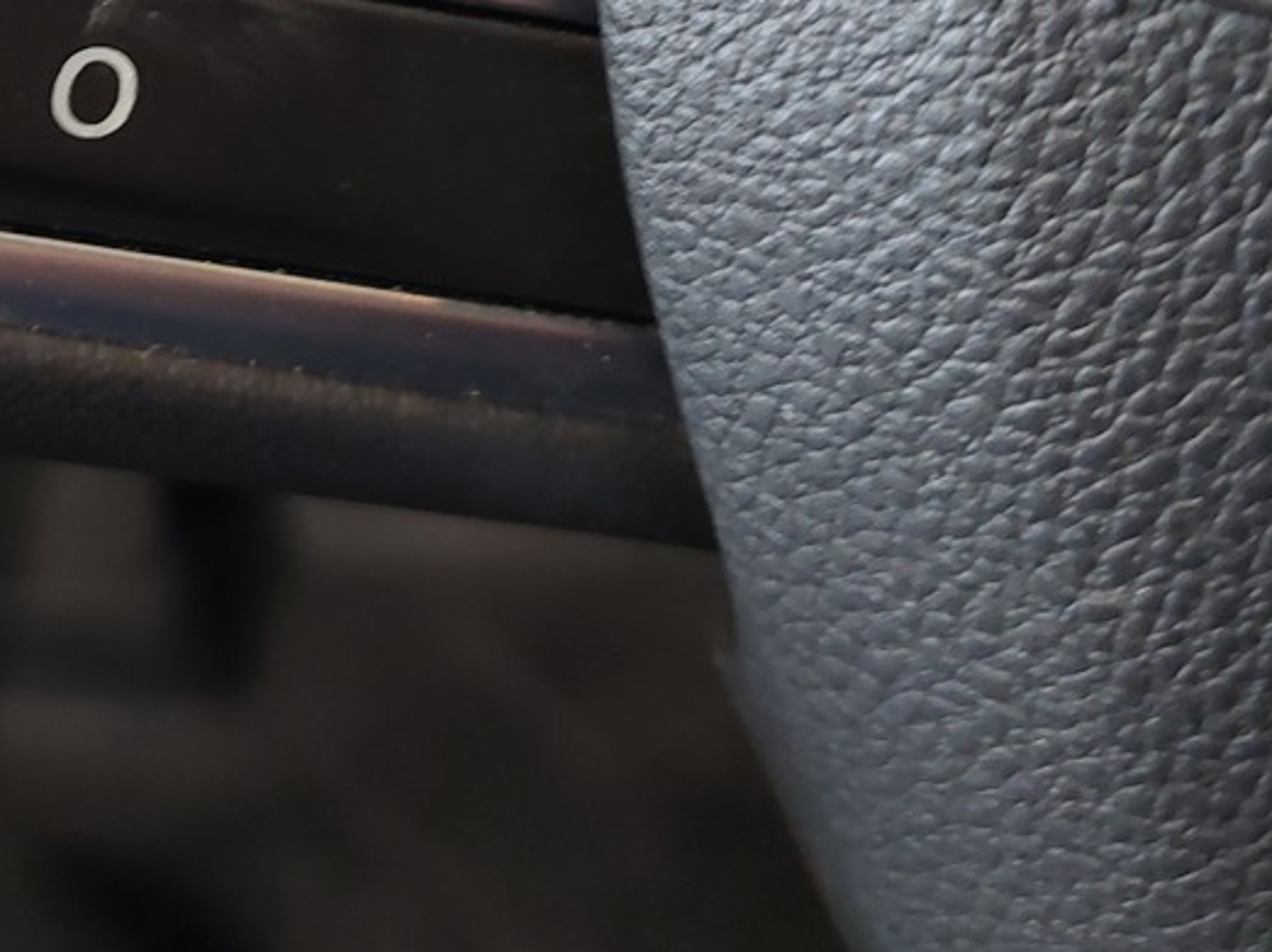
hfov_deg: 27.3
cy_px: -336
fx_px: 2534
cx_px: 156
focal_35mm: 69
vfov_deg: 19.4
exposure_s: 1/33
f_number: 1.8
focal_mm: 5.23
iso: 400
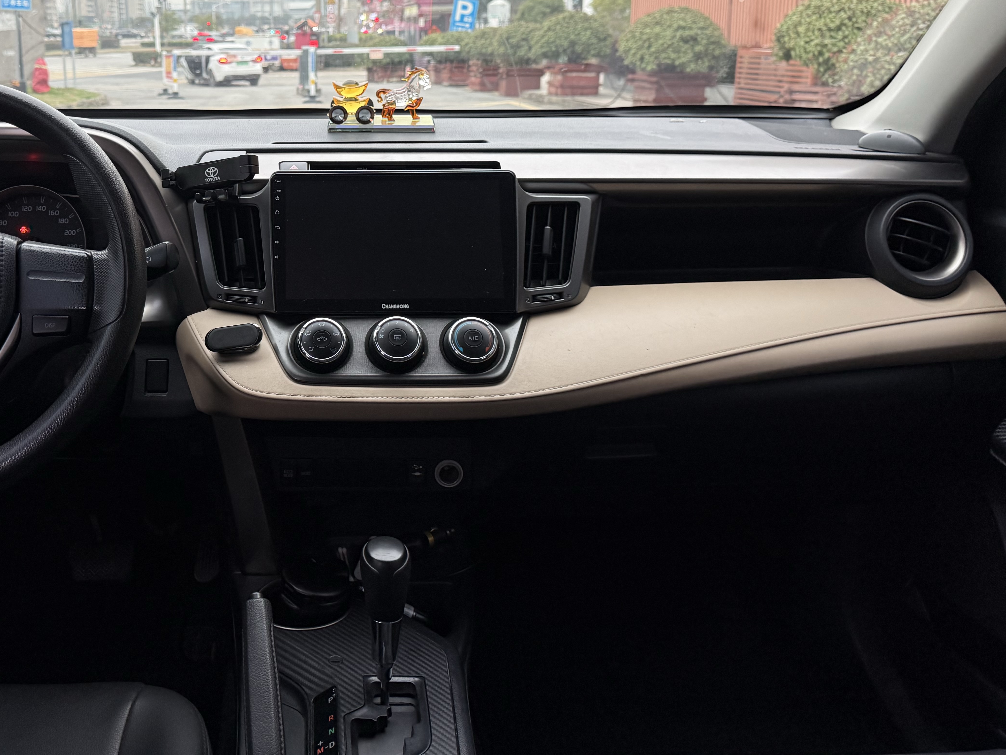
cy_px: 237
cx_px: 334
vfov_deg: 42.2
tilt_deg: -11.9
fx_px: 959
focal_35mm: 33
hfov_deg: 54.2
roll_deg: +0.3
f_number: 1.78
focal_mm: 6.76
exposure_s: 1/60
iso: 200
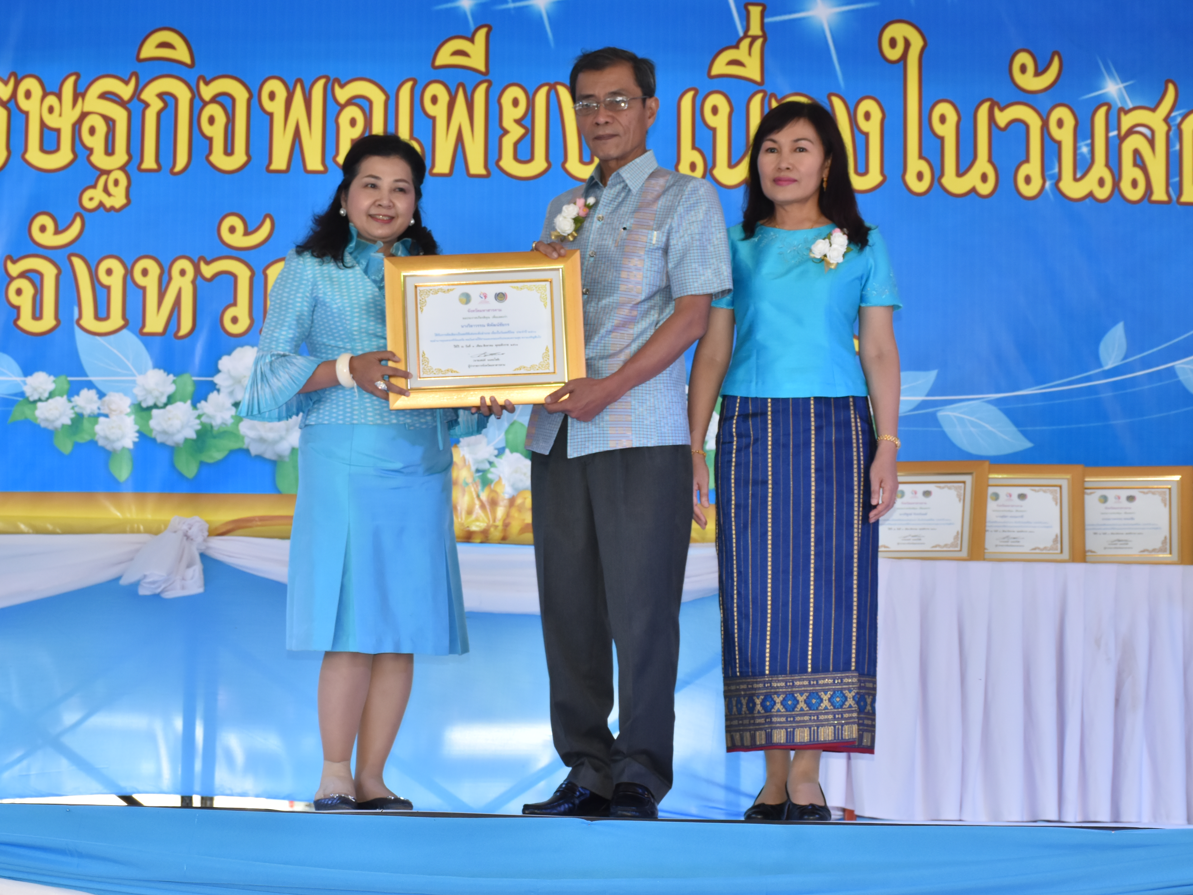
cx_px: 548
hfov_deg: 23.8
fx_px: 2826
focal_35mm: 82
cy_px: 444
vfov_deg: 18.0
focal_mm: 50
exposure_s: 1/200
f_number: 8
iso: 800
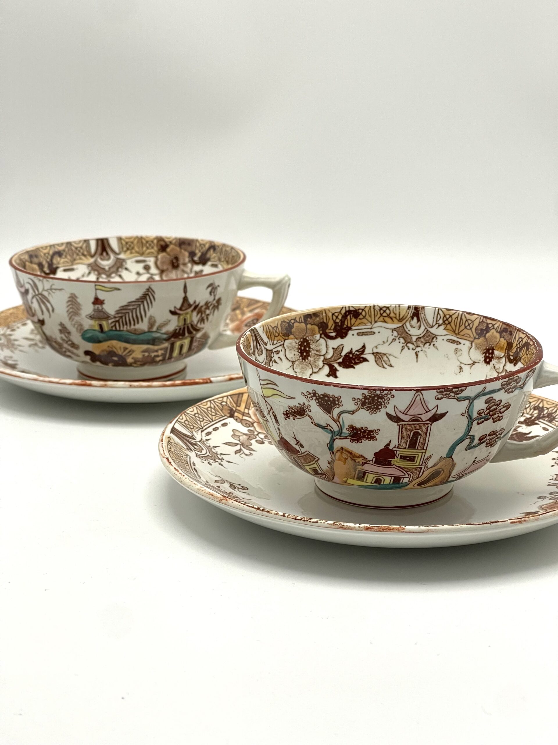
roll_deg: +0.2
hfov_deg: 22.9
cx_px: 279
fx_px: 1376
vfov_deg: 30.3
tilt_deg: -14.8
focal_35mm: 64
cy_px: 372
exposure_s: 1/116
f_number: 2.2
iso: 64
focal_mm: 7.5
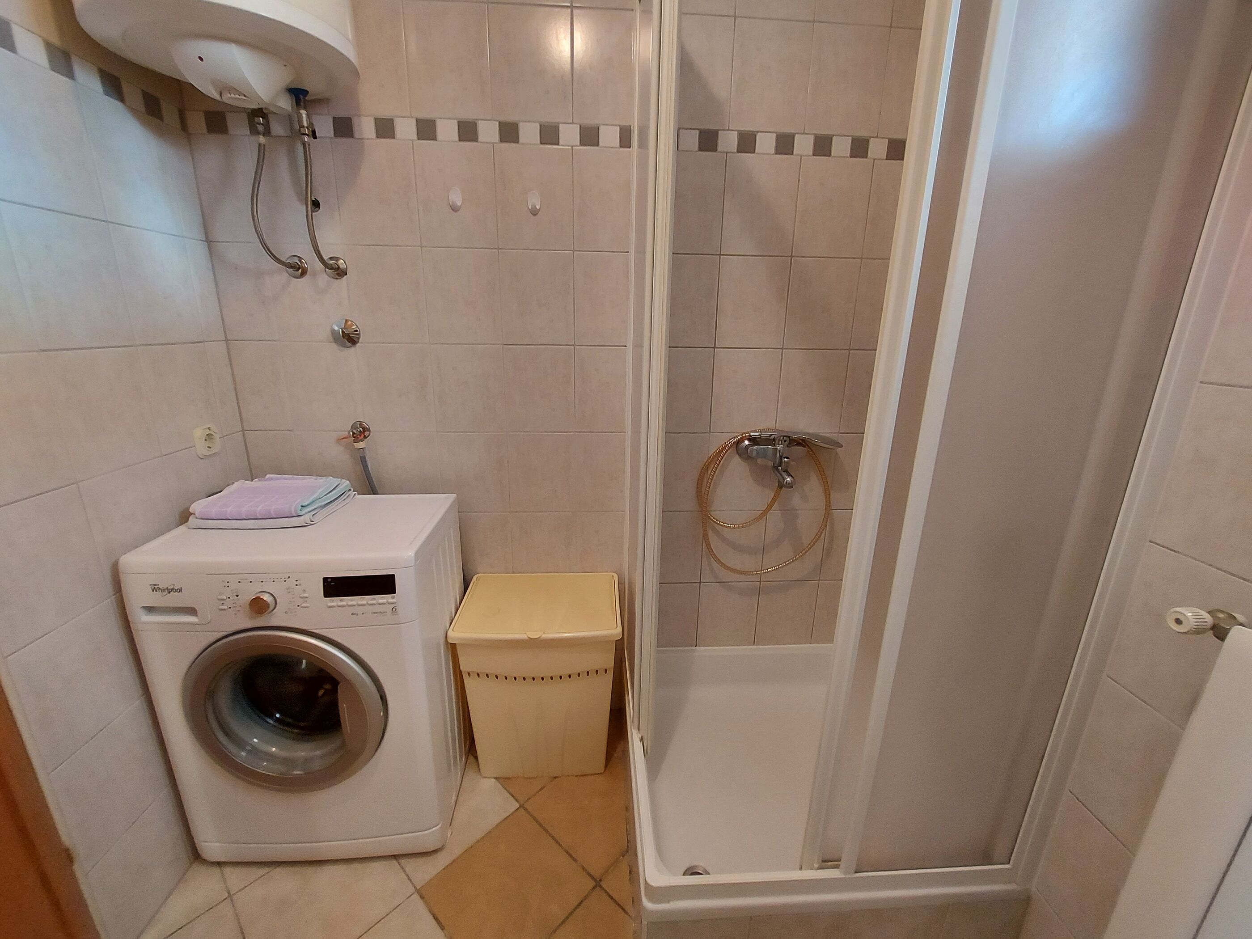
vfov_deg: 89.9
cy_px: 470
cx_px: 626
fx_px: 470
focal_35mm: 13
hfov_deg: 106.2
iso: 250
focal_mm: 1.74
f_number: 2.2
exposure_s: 1/33
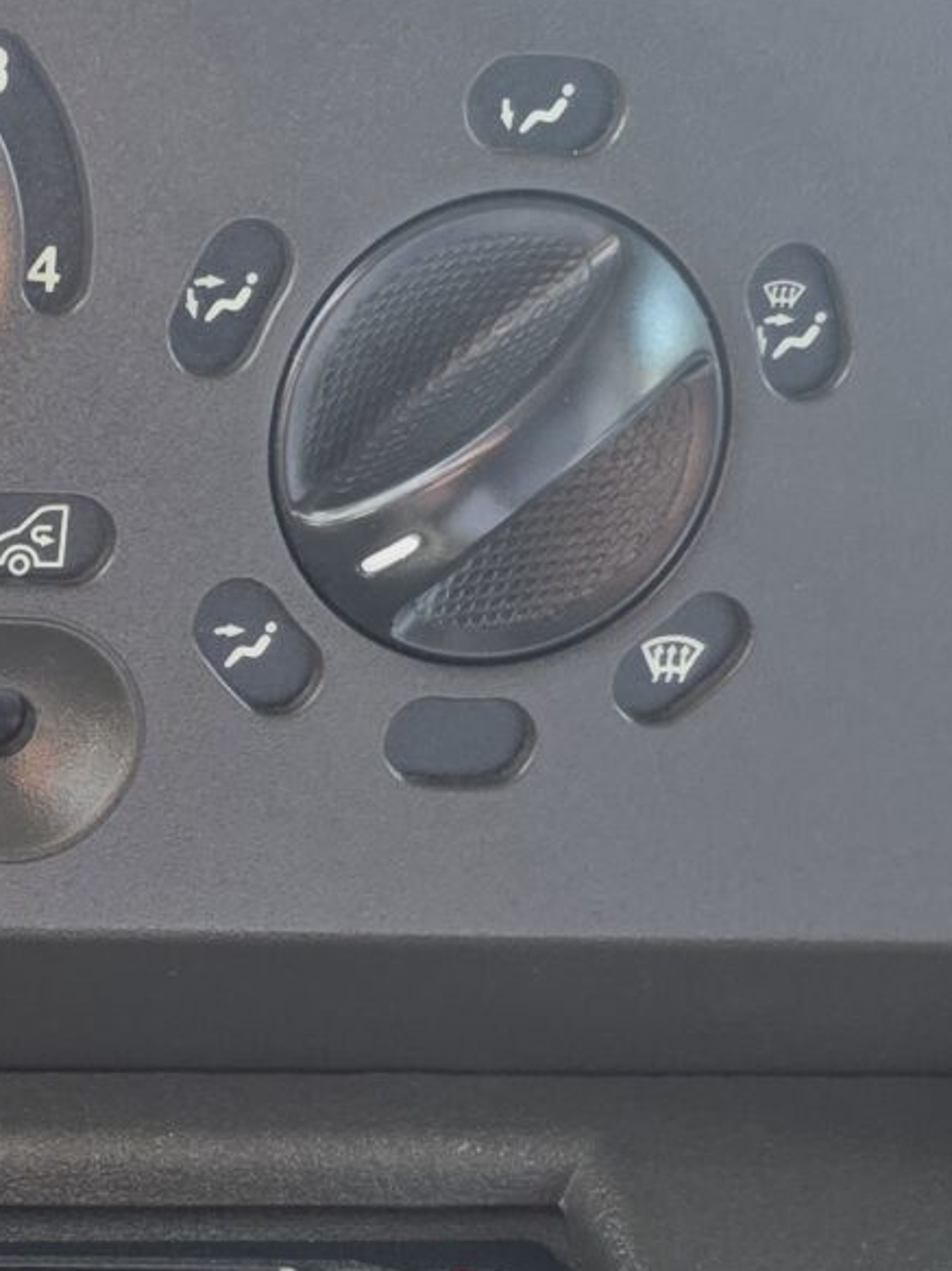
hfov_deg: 14.3
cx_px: -115
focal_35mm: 101
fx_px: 3705
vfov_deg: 19.4
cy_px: 894
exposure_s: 1/180
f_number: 1.7
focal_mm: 6.25
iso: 100
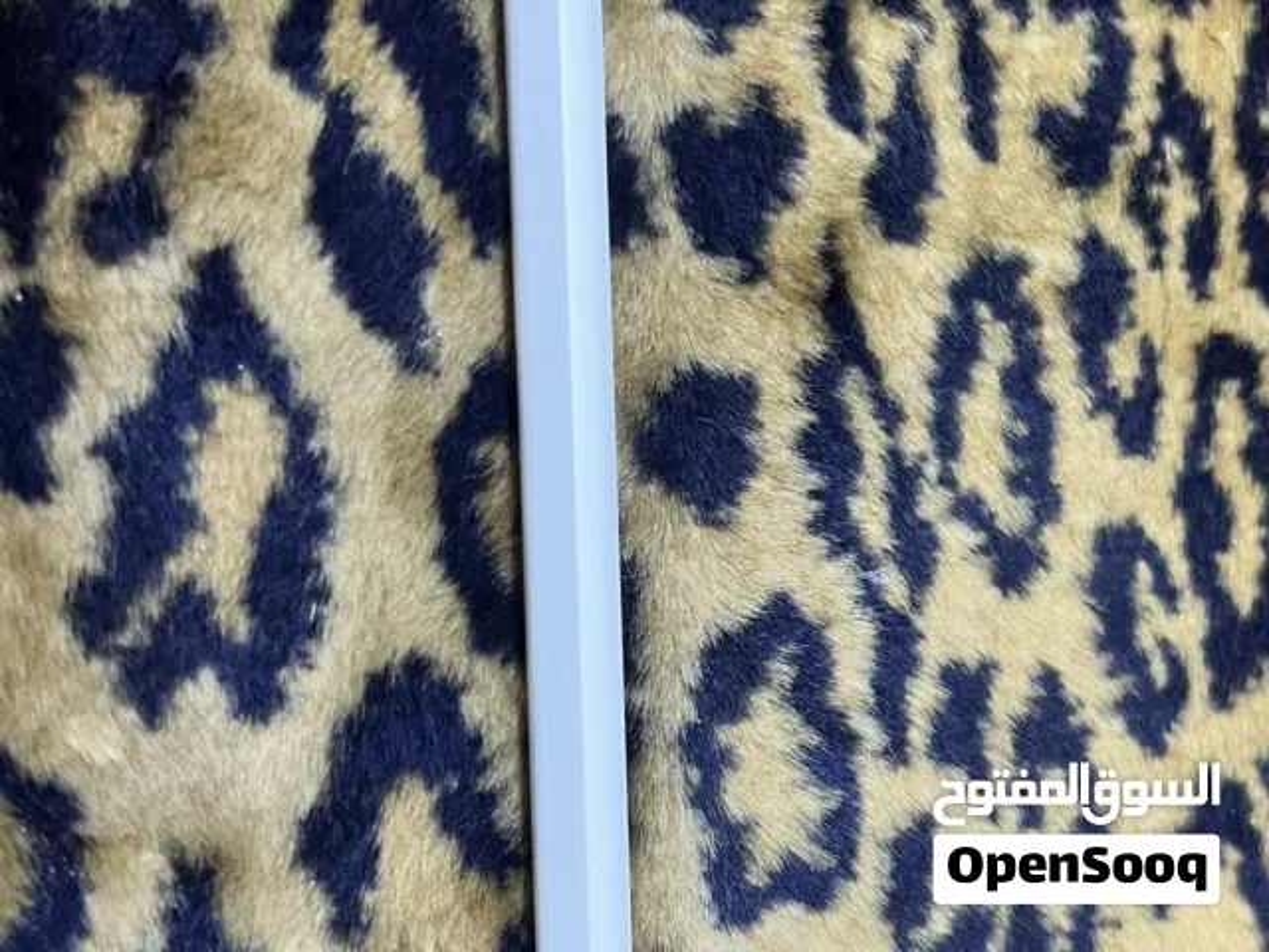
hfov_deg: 67.3
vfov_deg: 53.1
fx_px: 953
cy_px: 476
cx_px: 634
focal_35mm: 26
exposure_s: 1/60
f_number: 1.5
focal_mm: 5.7
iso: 250
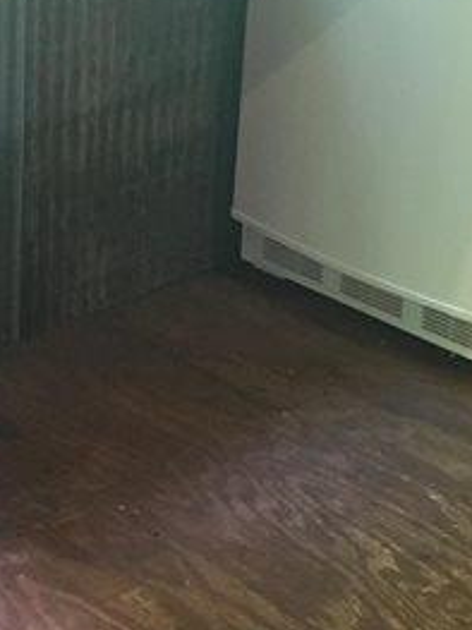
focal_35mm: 106
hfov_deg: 13.6
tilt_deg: -26.3
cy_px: 309
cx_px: -60
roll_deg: -0.7
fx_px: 1929
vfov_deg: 18.6
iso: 200
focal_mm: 4.15
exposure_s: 1/15
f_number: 2.2
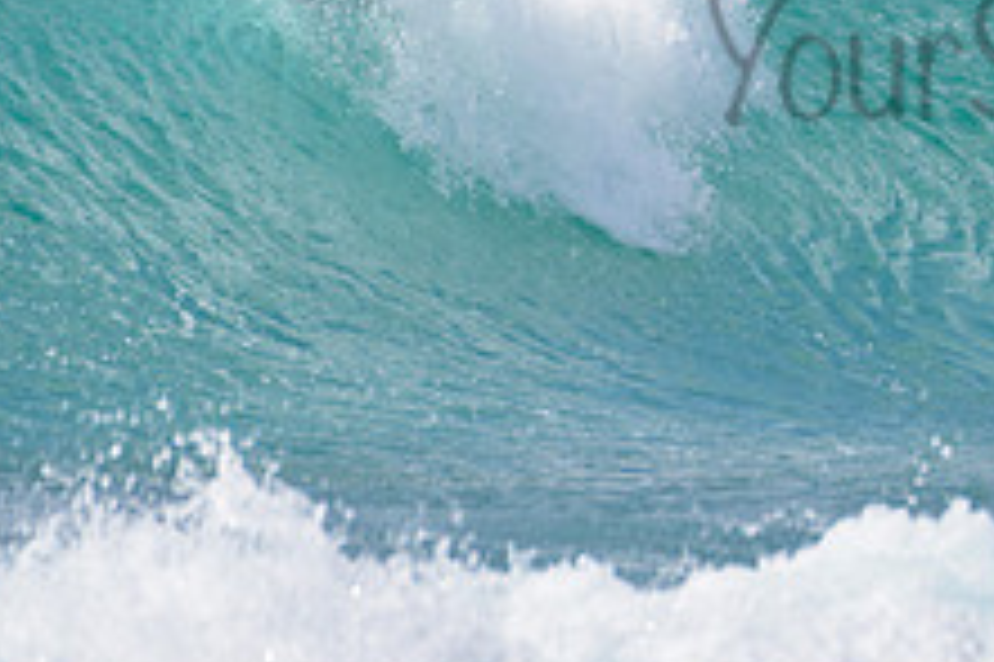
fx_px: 44392
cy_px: 14
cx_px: 1464
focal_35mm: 1609
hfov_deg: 1.3
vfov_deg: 0.9
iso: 100
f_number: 5.6
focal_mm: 500
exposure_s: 1/2000
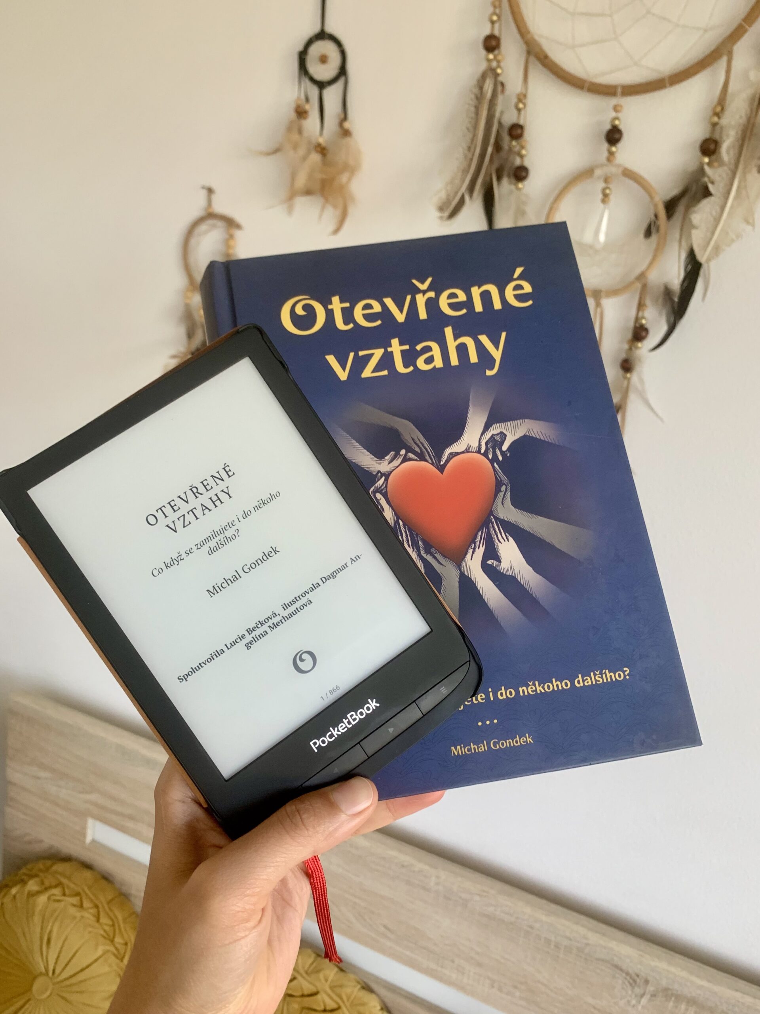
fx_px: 761
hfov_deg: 53.1
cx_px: 380
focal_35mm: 26
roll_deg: -1.0
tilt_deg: -27.1
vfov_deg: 67.3
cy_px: 507
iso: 100
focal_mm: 4.25
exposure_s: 1/67
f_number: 1.8
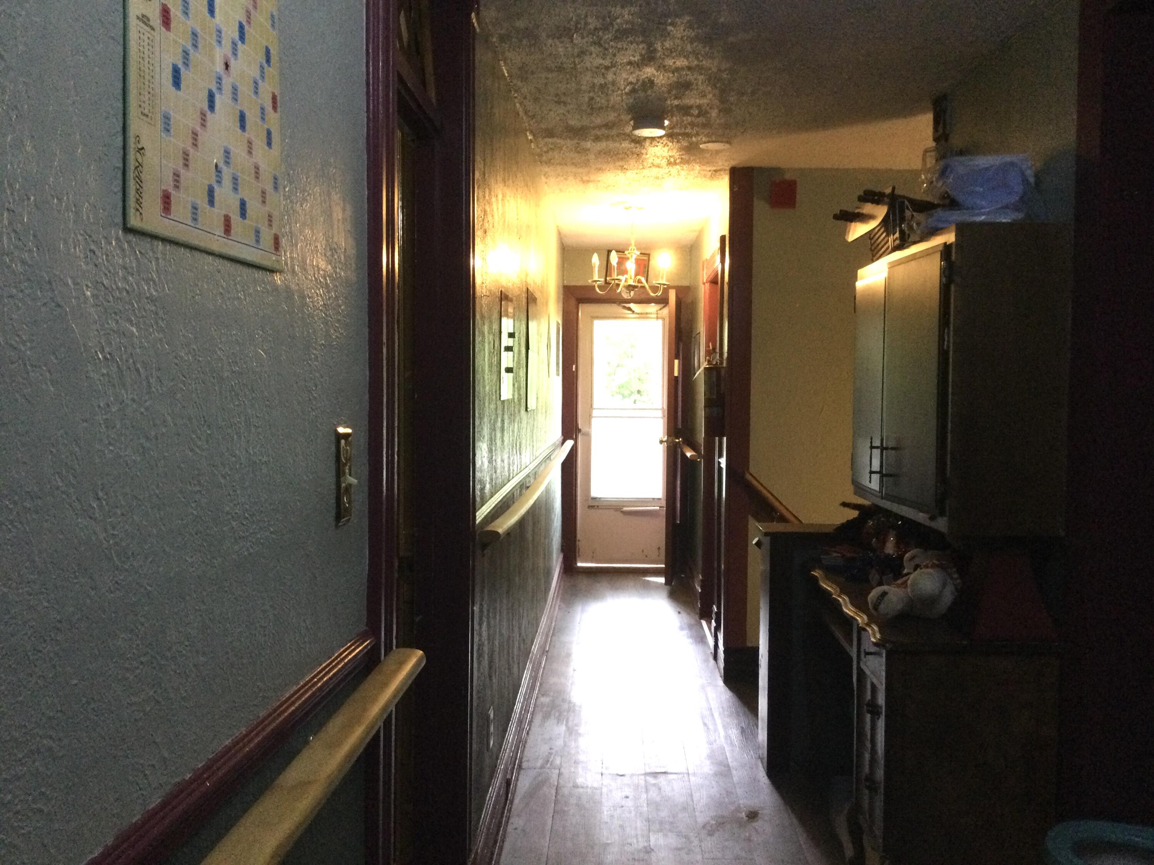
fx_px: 1033
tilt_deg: -3.1
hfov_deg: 58.4
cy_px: 432
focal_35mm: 31
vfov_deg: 45.4
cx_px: 577
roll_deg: -0.9
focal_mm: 3.3
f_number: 2.4
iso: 200
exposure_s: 1/17
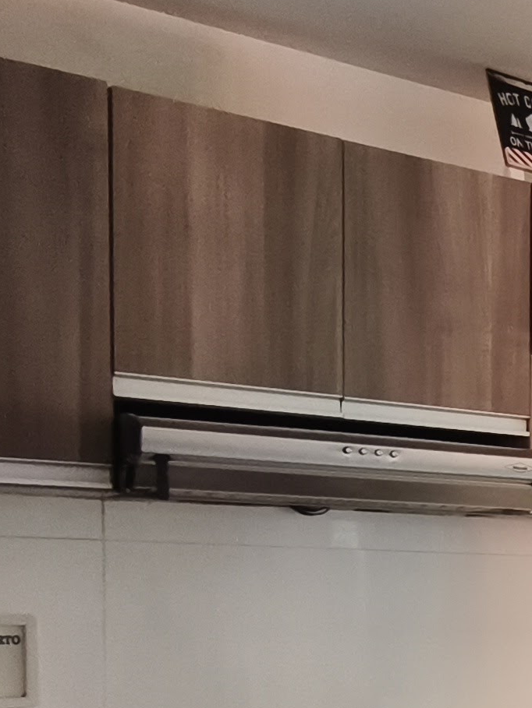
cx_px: 1181
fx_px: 1352
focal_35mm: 66
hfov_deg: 15.5
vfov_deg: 28.3
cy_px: 627
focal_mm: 1.91
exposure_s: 1/40
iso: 160
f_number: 2.2
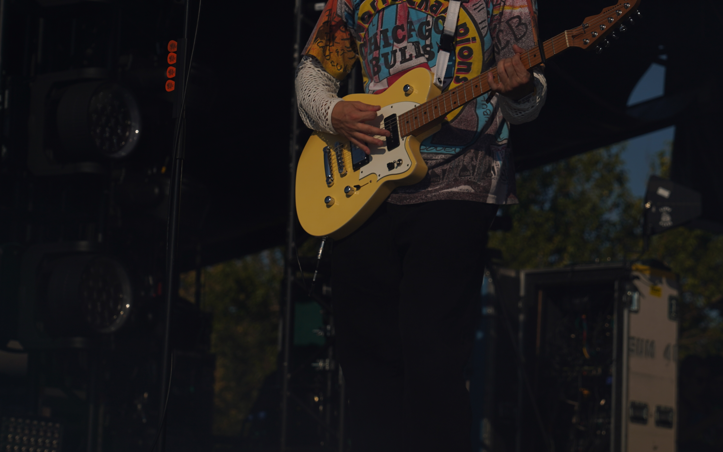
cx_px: 451
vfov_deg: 9.1
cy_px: 171
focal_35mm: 144
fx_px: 2837
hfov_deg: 14.5
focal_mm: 105
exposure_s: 1/1600
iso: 100
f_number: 8
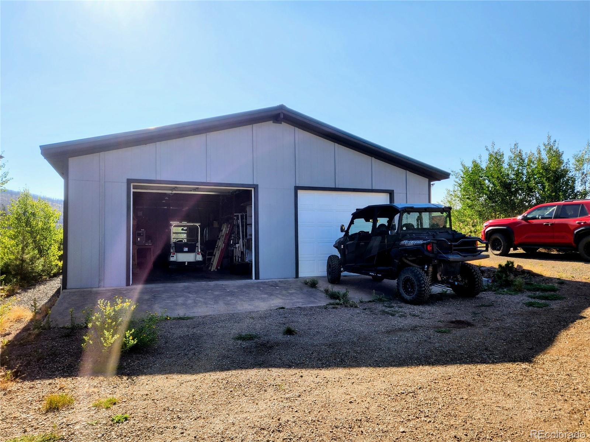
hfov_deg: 73.9
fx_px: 392
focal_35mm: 23
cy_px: 221
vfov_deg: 58.9
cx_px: 295
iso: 20
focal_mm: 5.4
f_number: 1.8
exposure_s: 1/1874
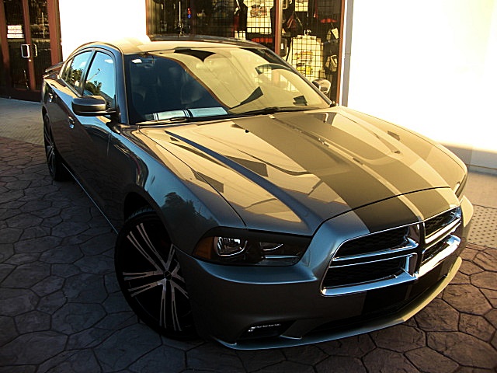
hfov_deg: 51.4
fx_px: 517
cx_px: 248
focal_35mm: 36
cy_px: 186
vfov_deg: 39.7
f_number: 2.8
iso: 50
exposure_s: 1/160
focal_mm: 6.3
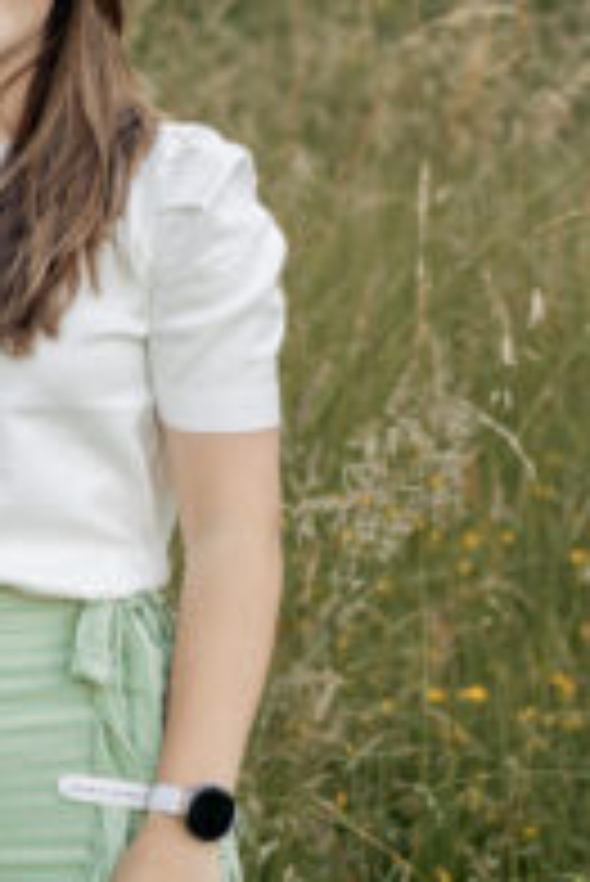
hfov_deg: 10.9
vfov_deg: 16.5
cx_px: -41
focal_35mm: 124
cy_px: 371
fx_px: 3043
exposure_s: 1/640
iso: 250
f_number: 2.5
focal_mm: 50
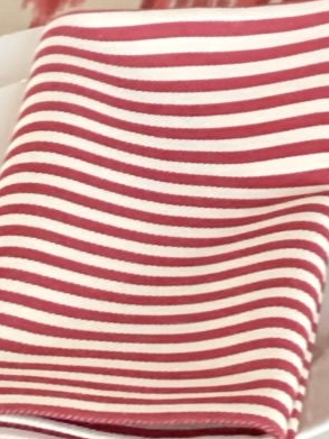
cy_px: -363
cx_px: 178
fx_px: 4248
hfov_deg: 4.4
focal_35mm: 335
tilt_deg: -28.1
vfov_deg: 5.8
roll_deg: -0.4
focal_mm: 7.5
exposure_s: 1/40
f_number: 2.2
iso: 320
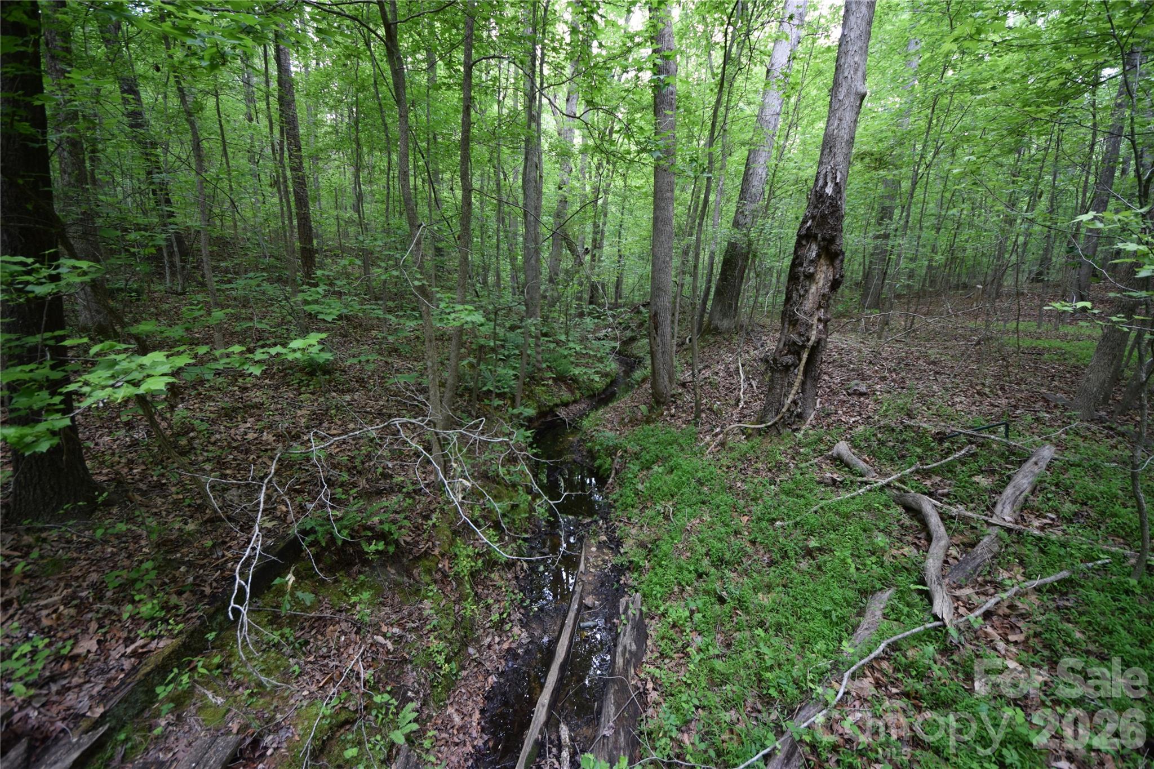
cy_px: 384
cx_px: 577
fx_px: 385
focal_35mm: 12
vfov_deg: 90.0
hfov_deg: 112.6
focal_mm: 8
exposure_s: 1/60
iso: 450
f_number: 4.5
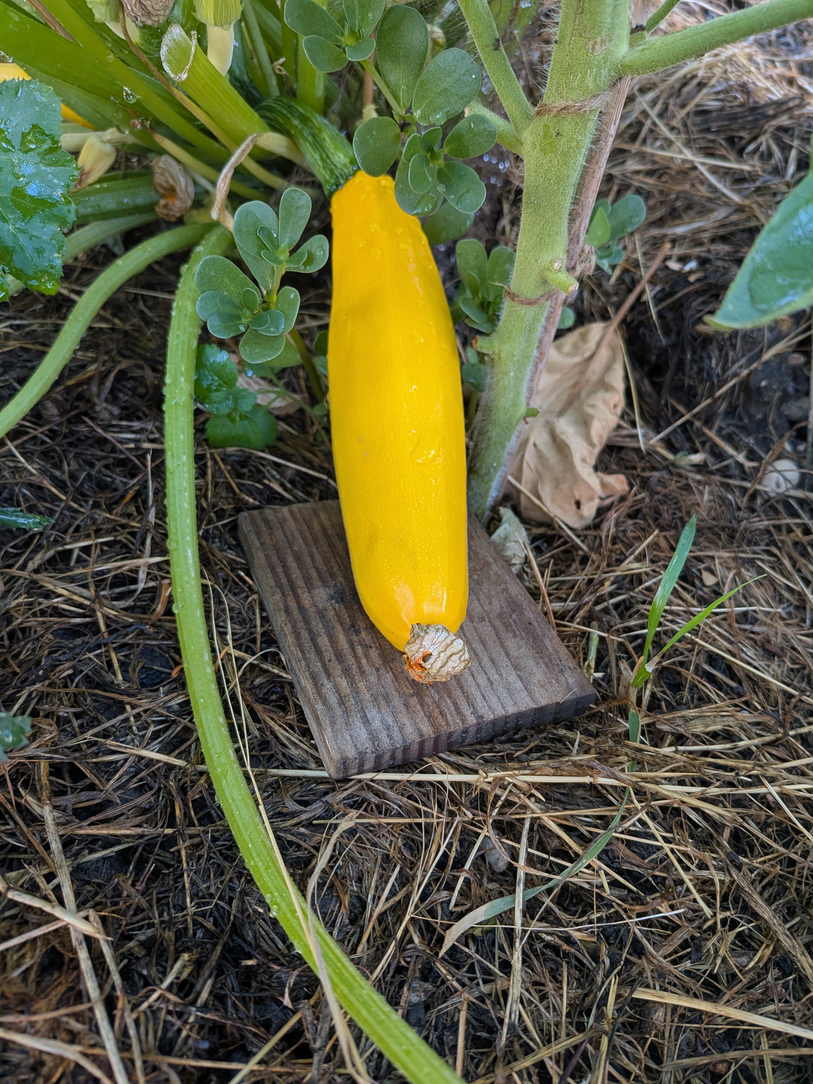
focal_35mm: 24
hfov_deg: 56.8
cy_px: 542
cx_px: 406
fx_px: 752
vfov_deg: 71.6
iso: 109
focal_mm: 4.53
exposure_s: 1/100
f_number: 1.7
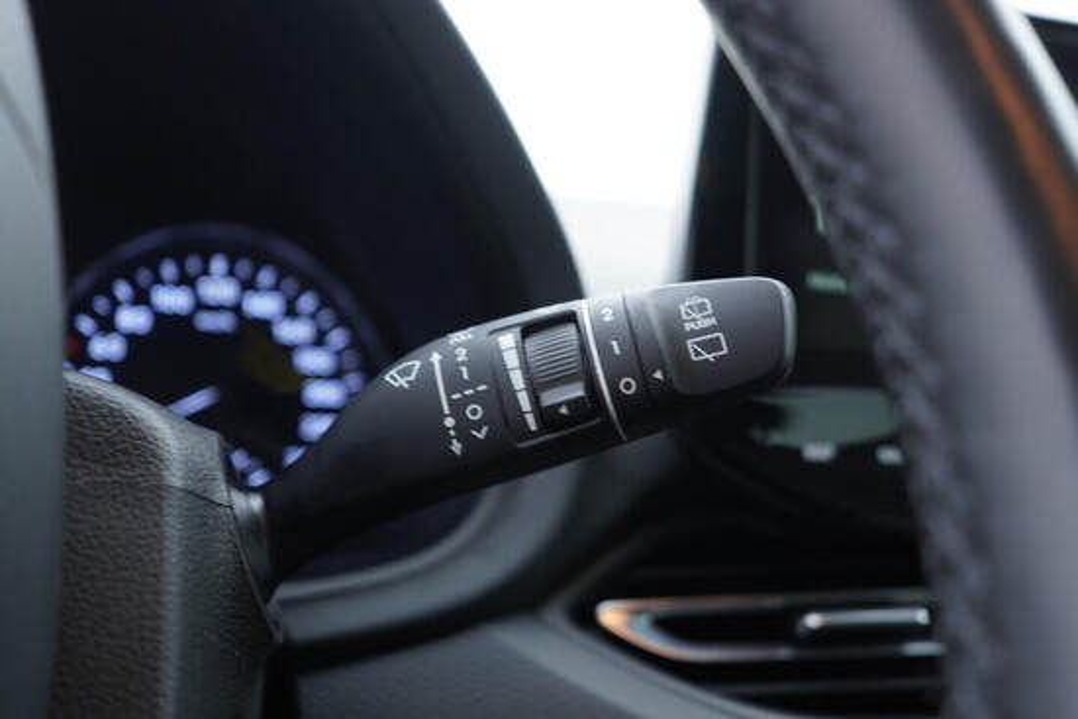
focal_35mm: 36
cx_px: 539
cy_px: 360
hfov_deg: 53.1
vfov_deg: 36.9
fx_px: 1078
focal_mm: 24
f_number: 2.8
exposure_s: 1/40
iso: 200
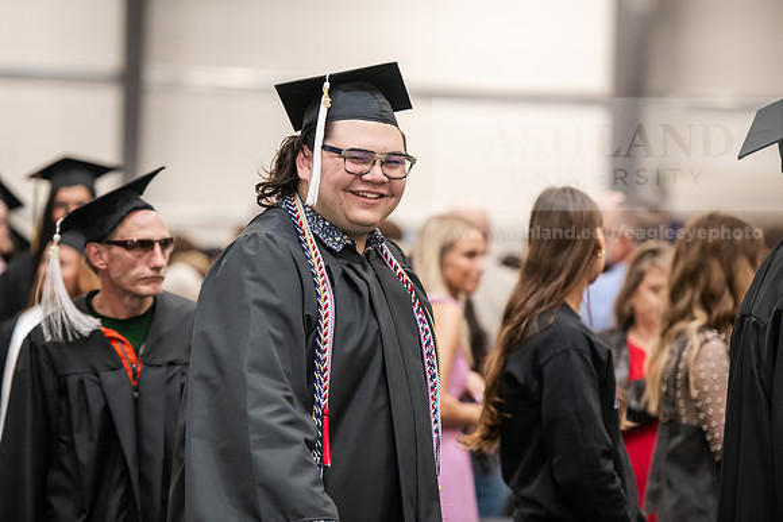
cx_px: 392
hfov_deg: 12.8
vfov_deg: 8.6
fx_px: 3481
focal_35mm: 160
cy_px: 261
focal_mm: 160
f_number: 3.2
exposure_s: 1/200
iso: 2500
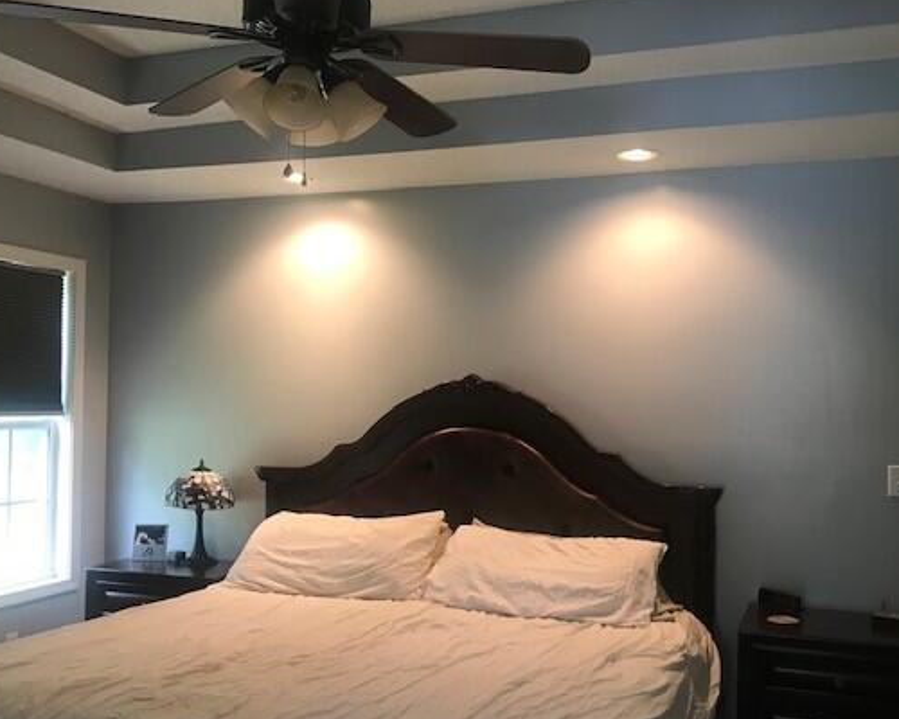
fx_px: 931
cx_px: 493
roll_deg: -0.7
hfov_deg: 51.5
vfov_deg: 42.1
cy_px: 408
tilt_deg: +0.2
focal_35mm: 35
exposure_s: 1/17
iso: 40
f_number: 1.8
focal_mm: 3.99
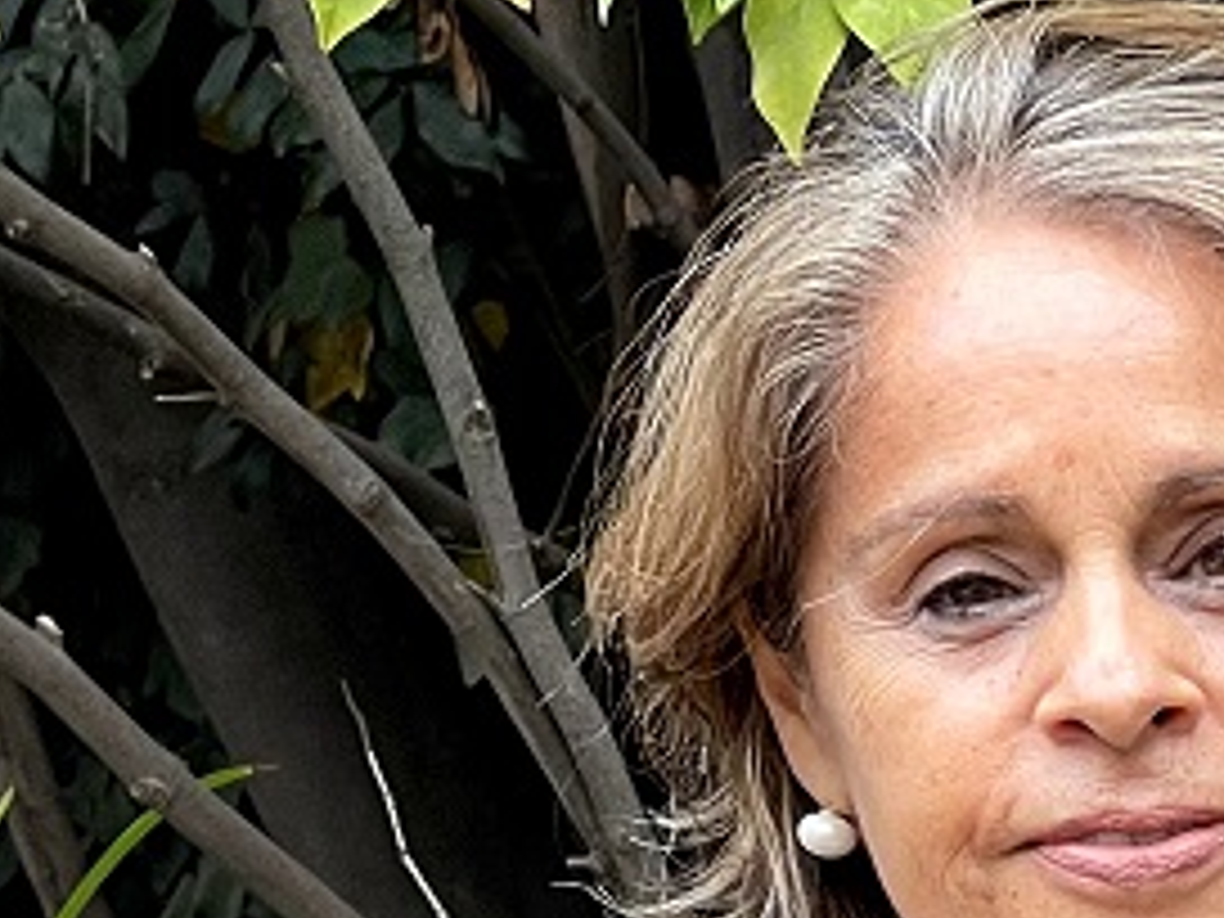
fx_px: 9971
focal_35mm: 282
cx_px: 1017
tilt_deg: -4.0
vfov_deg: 5.2
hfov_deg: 7.0
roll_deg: +7.7
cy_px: 1670
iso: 64
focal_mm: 7.5
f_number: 2.2
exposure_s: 1/121
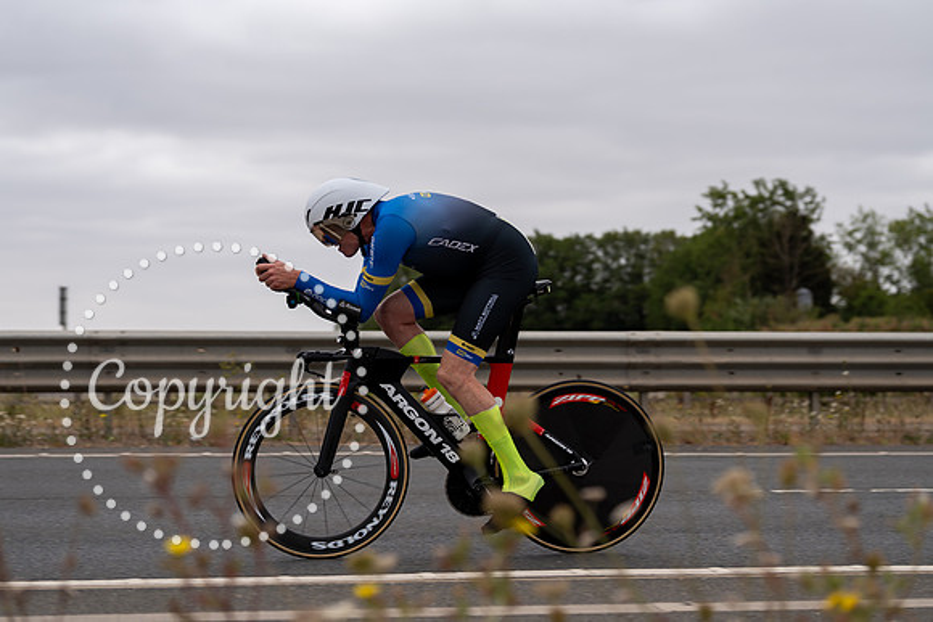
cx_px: 466
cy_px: 311
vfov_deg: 18.6
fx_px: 1904
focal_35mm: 73
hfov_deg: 27.5
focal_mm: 70
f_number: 3.5
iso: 100
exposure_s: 1/800
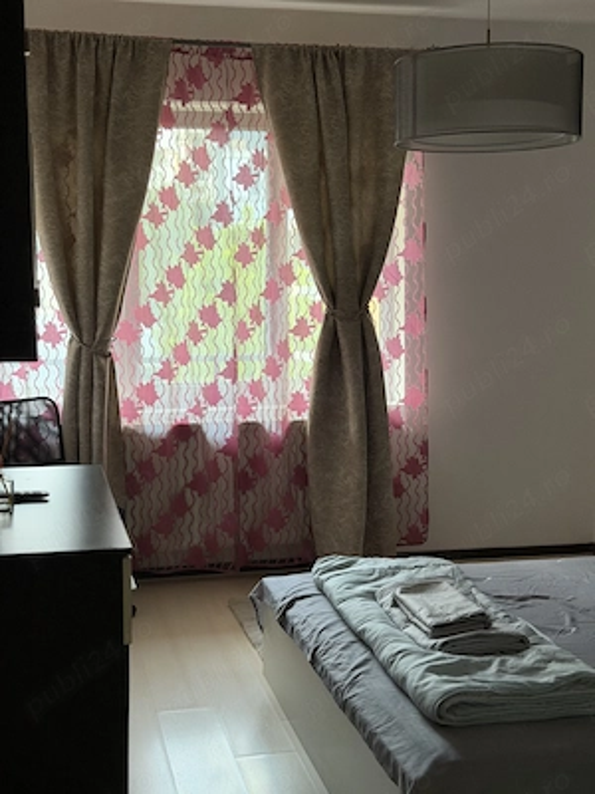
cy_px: 397
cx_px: 298
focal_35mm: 48
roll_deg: -0.2
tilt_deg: -6.2
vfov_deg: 39.7
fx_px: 1100
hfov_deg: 30.3
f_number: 1.78
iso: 250
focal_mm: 6.76
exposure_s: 1/33
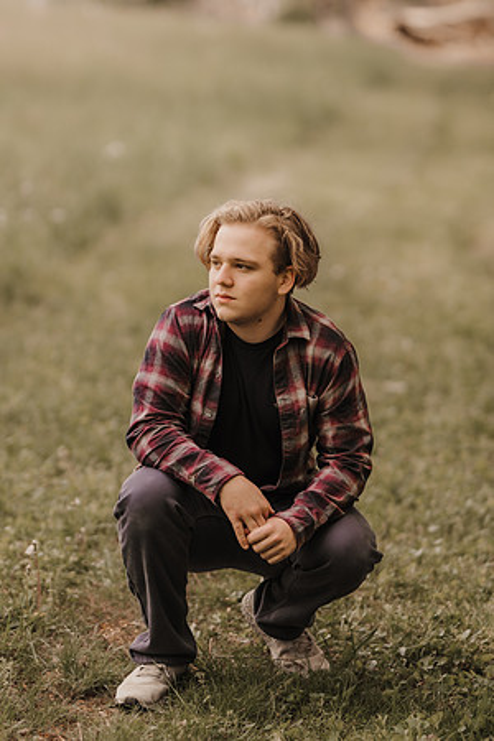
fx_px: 2614
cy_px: 370
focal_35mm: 127
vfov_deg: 16.1
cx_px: 247
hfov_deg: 10.8
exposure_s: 1/1250
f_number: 1.6
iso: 125
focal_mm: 85
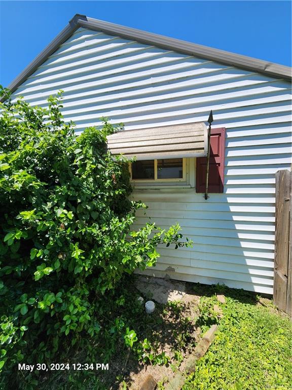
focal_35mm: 13
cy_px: 195
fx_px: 146
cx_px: 146
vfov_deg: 106.2
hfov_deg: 89.9
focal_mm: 2.2
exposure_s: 1/1472
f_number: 2.2
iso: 50
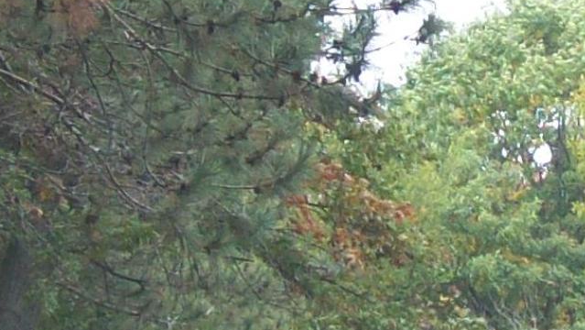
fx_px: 2855
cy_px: 54
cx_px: 524
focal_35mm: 184
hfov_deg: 11.6
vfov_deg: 6.6
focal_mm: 6
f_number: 2.7
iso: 80
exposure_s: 1/102
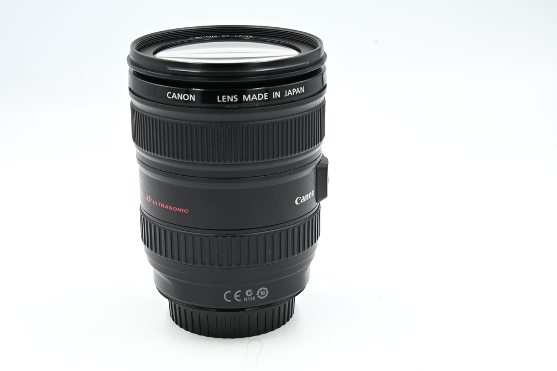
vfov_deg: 19.5
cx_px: 278
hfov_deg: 28.8
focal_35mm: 70
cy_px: 186
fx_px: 1083
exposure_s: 1/13
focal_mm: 70
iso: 100
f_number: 14
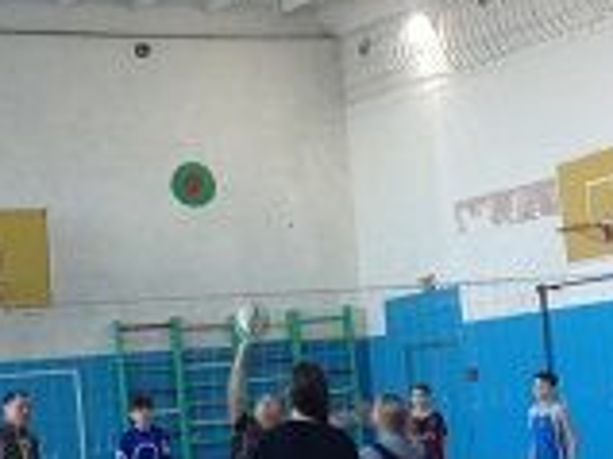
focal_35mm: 110
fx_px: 1946
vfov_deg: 13.4
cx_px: 393
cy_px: 241
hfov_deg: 17.9
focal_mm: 4.28
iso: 50
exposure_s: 1/40
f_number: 2.4
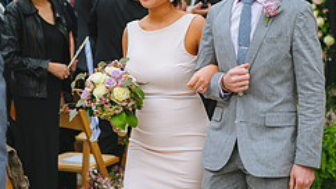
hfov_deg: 15.8
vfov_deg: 8.9
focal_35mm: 136
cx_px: 185
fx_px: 1211
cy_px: 92
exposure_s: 1/1600
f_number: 2.8
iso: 400
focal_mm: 70
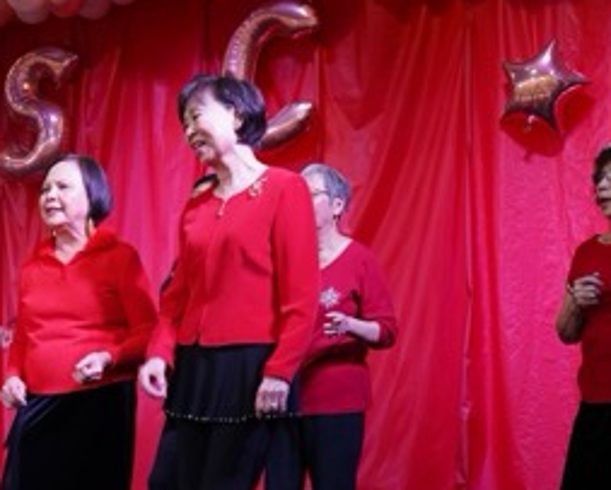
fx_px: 1159
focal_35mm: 64
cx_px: 215
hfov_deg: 29.4
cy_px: 323
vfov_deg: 23.8
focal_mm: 36
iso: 2000
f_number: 10
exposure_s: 1/60
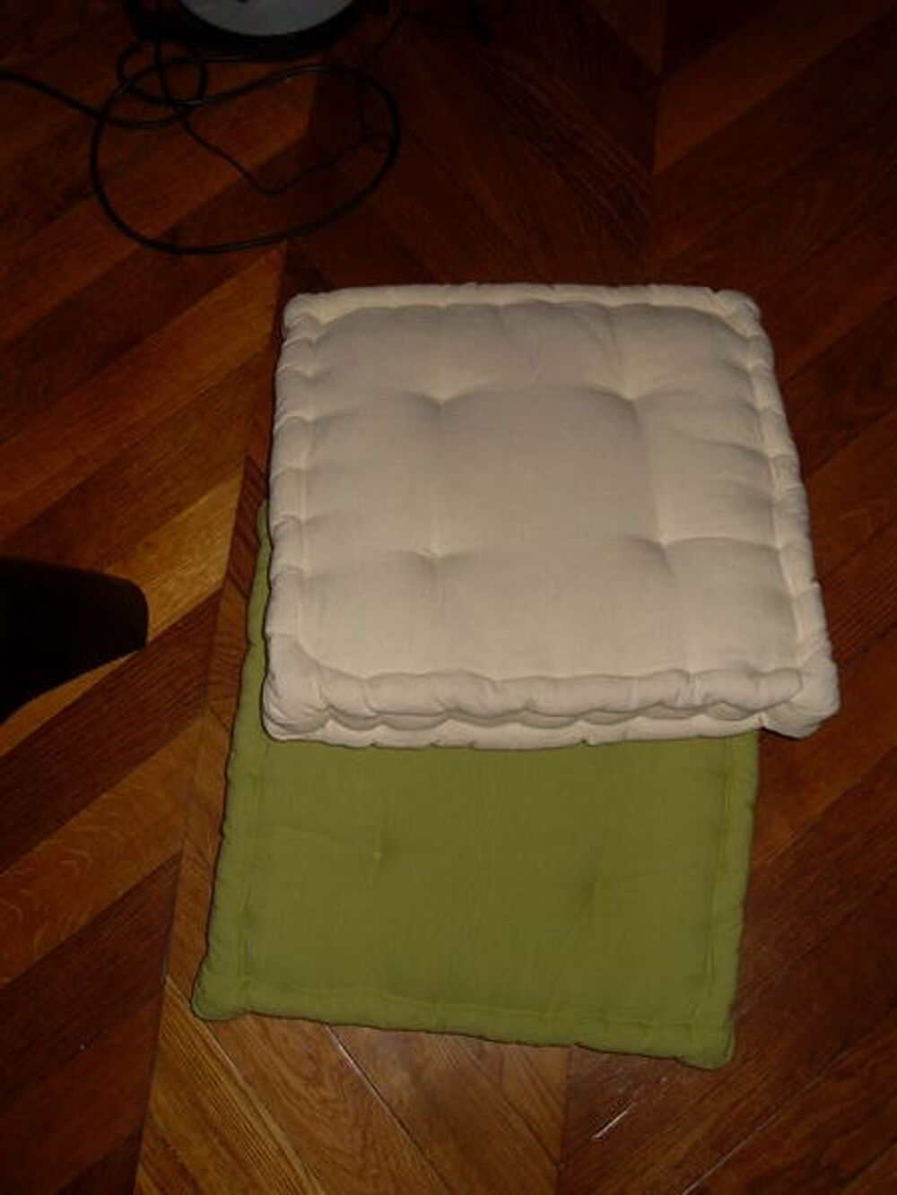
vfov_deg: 52.6
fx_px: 1209
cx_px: 448
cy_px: 598
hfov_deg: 40.7
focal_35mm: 35
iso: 100
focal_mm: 6.3
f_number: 2.8
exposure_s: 1/45
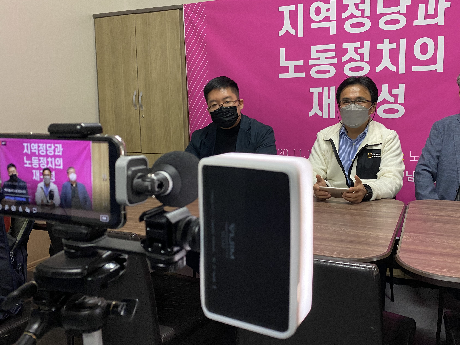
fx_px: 412
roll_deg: -0.5
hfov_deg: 58.1
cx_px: 266
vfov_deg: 45.4
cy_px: 163
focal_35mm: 31
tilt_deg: -6.6
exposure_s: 1/60
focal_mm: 4.25
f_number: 1.8
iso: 125
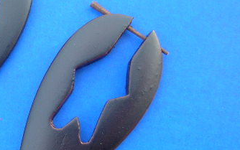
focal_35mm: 71
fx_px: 465
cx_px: 19
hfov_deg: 27.8
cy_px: 88
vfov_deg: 18.4
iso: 50
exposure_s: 1/66.4
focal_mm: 5.8
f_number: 2.8
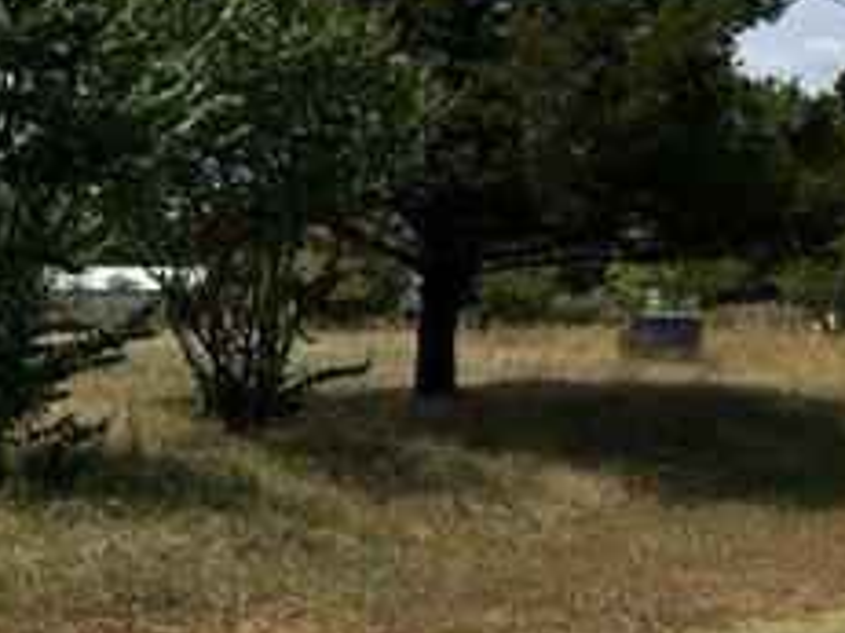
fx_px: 1757
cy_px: 183
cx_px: 424
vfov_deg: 20.3
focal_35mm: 72
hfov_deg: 27.0
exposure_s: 1/8000
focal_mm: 5.7
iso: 50
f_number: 1.5
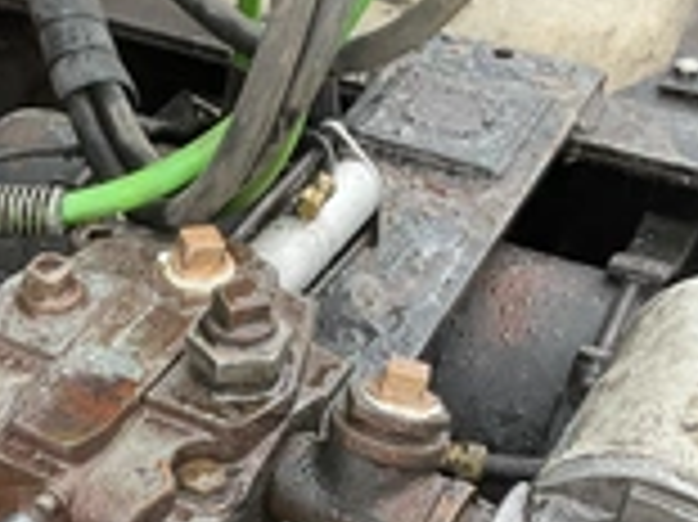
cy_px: 441
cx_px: 135
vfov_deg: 19.4
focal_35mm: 75
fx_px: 1511
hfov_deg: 25.5
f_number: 1.8
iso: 32
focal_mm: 3
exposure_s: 1/130
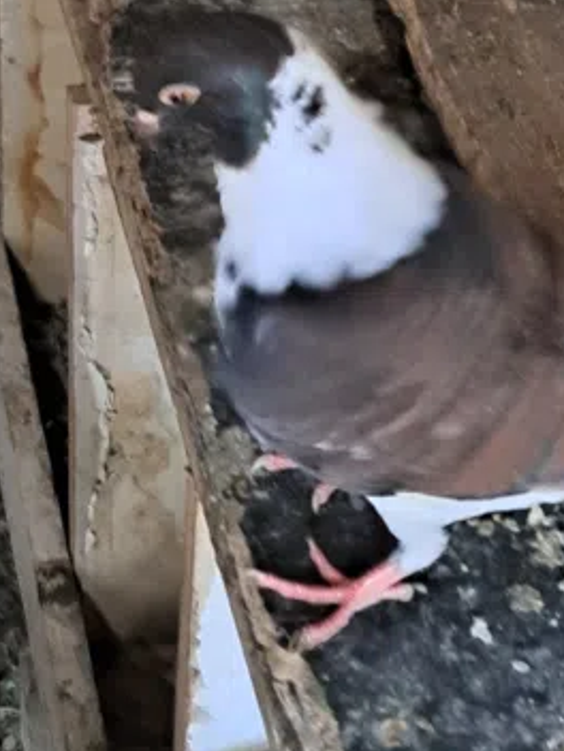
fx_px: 2020
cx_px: 338
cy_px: -170
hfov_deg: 15.9
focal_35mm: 93
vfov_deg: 19.7
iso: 500
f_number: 1.8
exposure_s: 1/25
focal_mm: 5.23
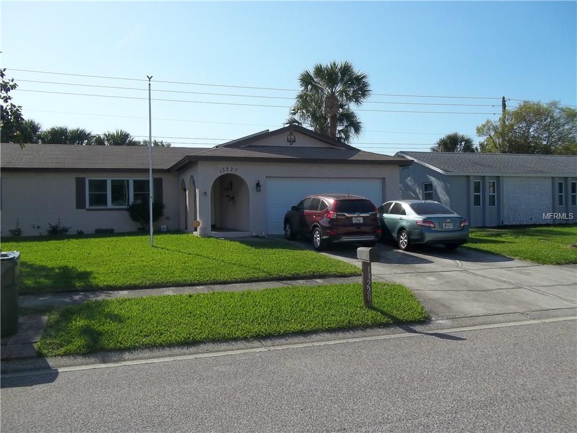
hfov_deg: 56.8
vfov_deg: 44.2
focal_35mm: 32
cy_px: 216
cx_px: 288
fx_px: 533
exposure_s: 1/200
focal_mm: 5.7
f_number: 8.8
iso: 64
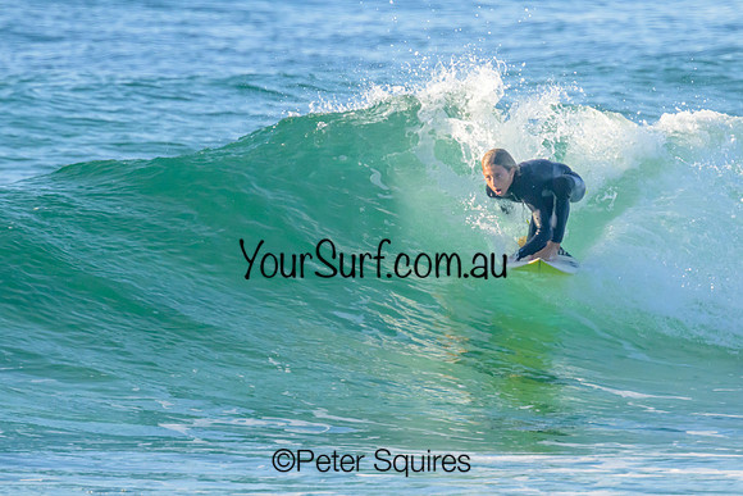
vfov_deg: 1.3
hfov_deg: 2.0
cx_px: 420
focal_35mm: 1033
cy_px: 199
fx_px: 21315
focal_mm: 800
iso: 2000
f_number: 11
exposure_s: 1/2000
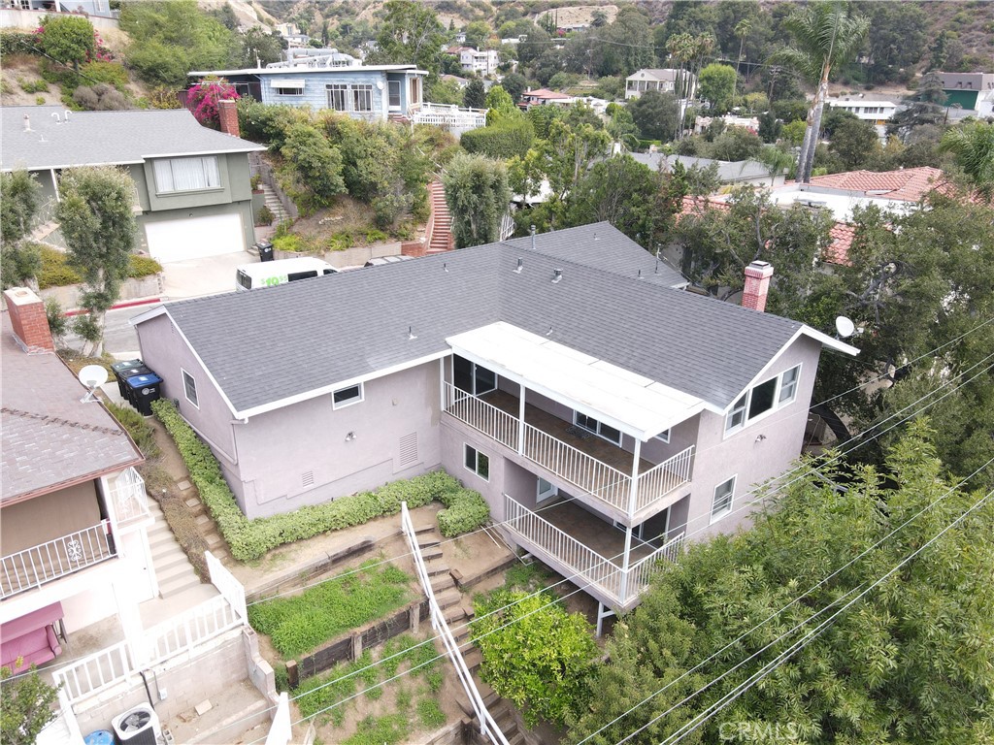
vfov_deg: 56.8
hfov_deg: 71.6
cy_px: 372
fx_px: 689
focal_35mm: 24
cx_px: 497
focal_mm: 4.5
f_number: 2.8
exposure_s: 1/12.5
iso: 100
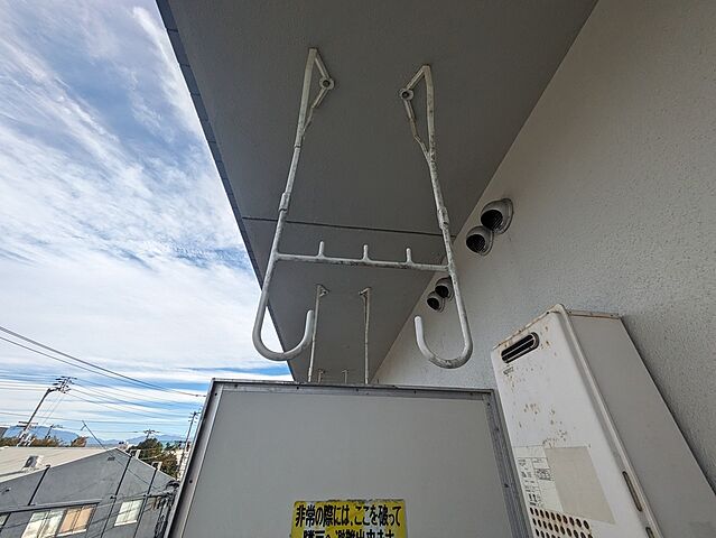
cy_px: 269
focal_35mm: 14
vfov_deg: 85.7
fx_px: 290
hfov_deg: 102.0
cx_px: 358
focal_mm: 1.83
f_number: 2.2
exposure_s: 1/1081
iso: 50
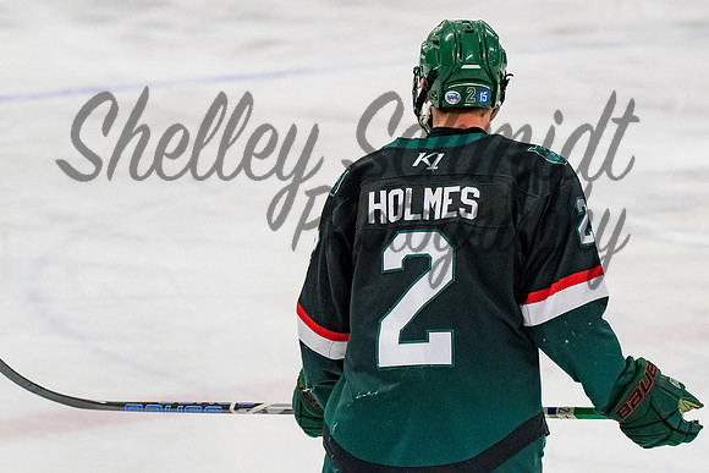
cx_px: 426
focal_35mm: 216
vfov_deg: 6.4
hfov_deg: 9.5
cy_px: 189
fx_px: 4263
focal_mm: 120
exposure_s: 1/800
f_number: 3.5
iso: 2500
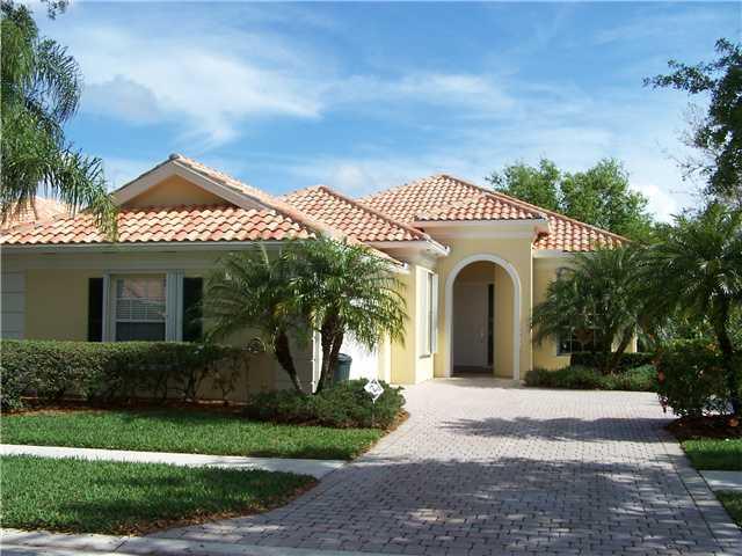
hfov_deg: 46.8
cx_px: 371
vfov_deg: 36.0
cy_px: 278
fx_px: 857
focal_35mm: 40
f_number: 4
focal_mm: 6.7
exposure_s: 1/1000
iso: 80
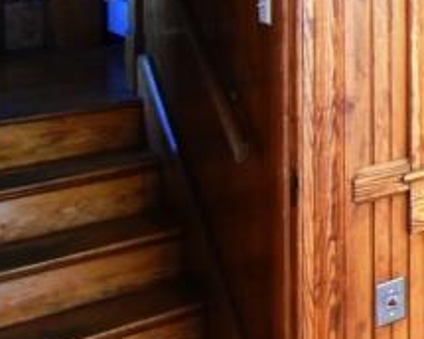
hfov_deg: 17.5
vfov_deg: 20.8
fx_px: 841
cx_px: 895
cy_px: -98
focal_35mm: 67
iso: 1100
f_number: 4.5
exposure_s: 1/15
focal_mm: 10
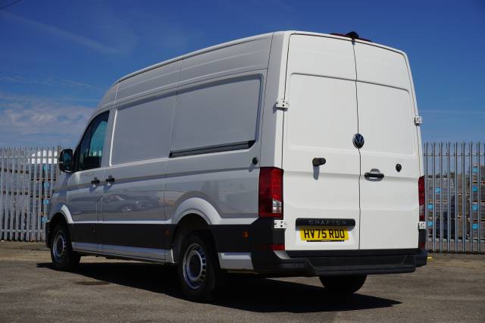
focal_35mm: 56
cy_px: 162
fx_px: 747
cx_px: 242
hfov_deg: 36.0
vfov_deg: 24.4
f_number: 11
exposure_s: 1/200
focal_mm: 37
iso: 100
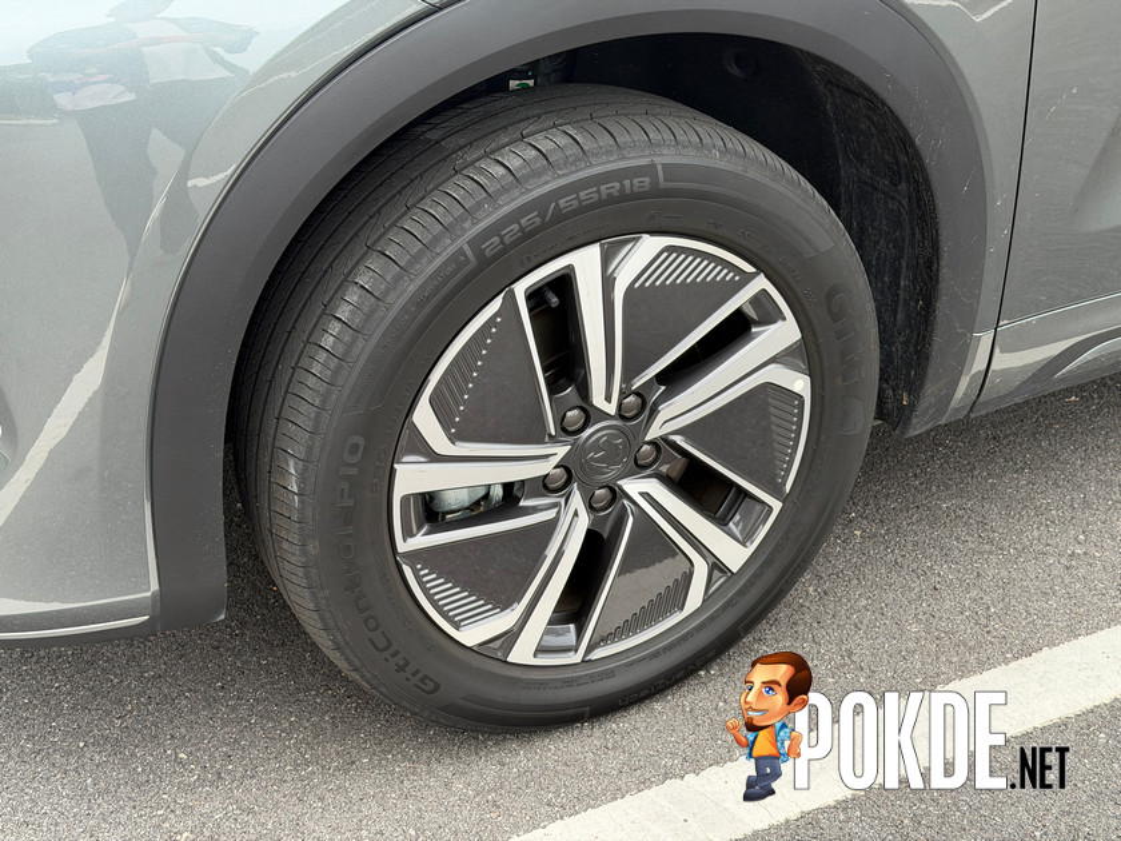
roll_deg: +0.0
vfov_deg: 30.3
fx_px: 1554
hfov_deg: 39.7
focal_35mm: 48
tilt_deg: -28.1
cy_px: 420
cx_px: 560
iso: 80
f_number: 1.78
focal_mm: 6.76
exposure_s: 1/169
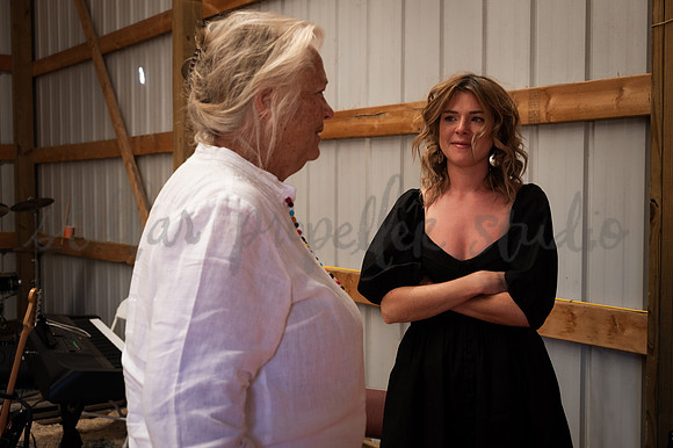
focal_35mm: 41
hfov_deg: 47.4
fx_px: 766
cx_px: 336
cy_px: 224
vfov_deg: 32.6
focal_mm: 41
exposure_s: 1/100
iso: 1250
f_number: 5
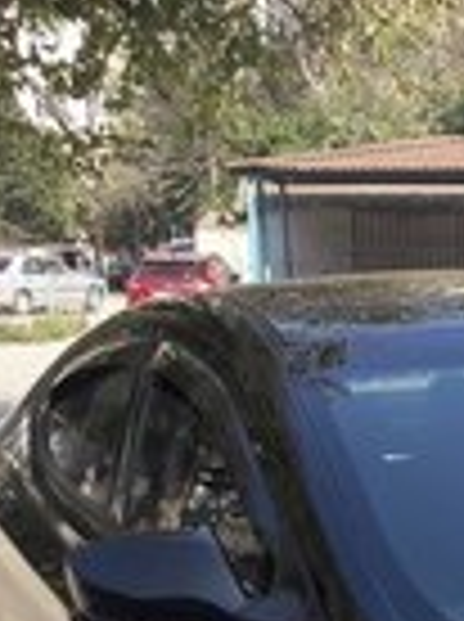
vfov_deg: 18.7
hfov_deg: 13.3
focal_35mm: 101
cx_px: 797
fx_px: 1811
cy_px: 680
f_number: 1.9
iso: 40
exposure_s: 1/528
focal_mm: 3.7
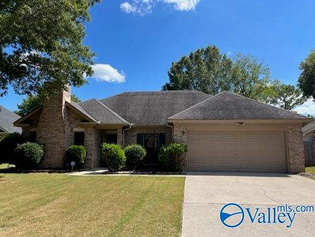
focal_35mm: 26
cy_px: 118
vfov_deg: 53.1
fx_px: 237
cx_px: 158
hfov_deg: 67.3
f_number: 1.6
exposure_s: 1/2755
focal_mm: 5.1
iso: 50
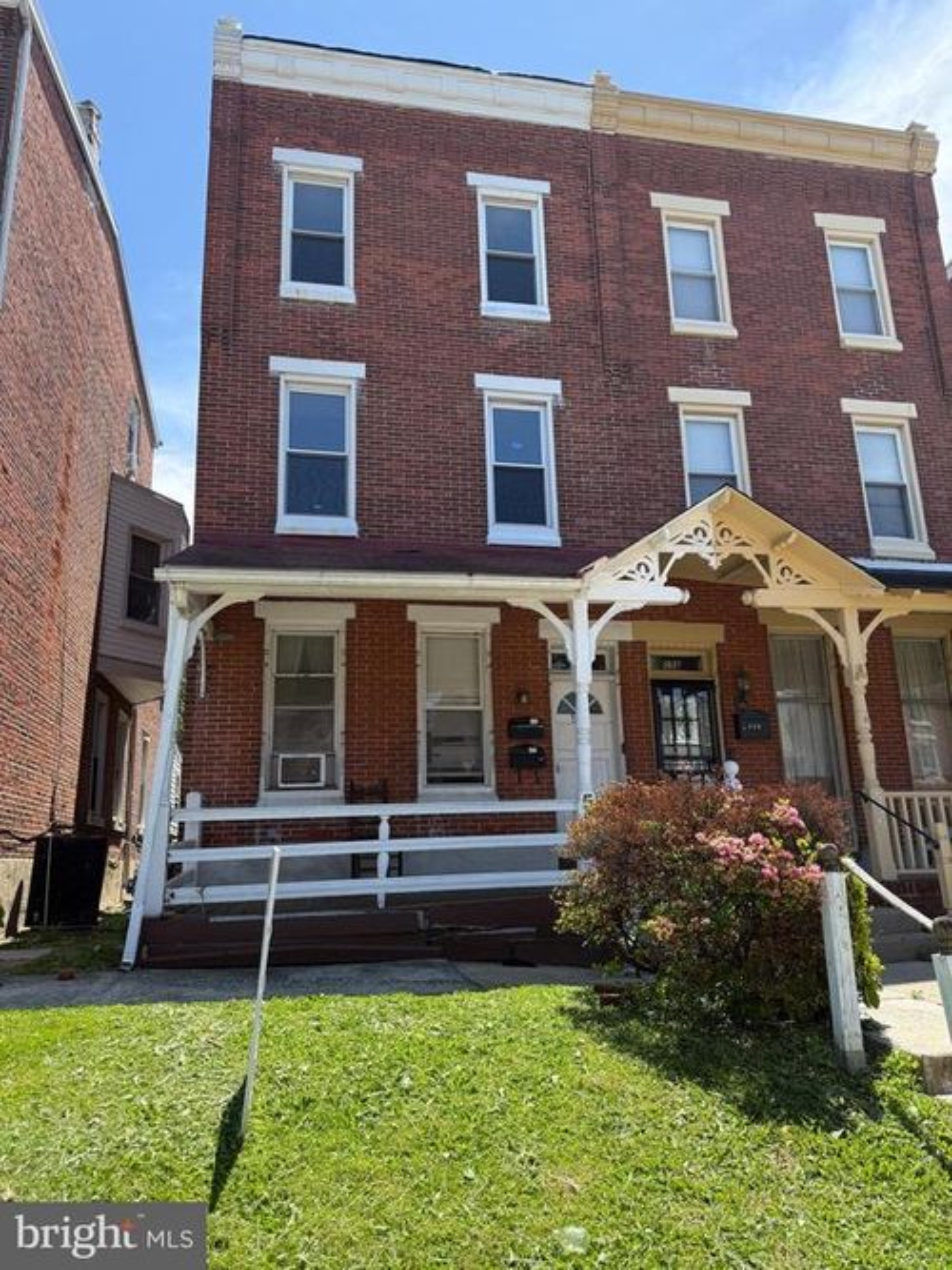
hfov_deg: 56.8
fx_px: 880
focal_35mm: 24
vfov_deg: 71.6
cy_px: 635
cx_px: 476
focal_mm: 6.76
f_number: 1.78
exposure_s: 1/1812
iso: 100
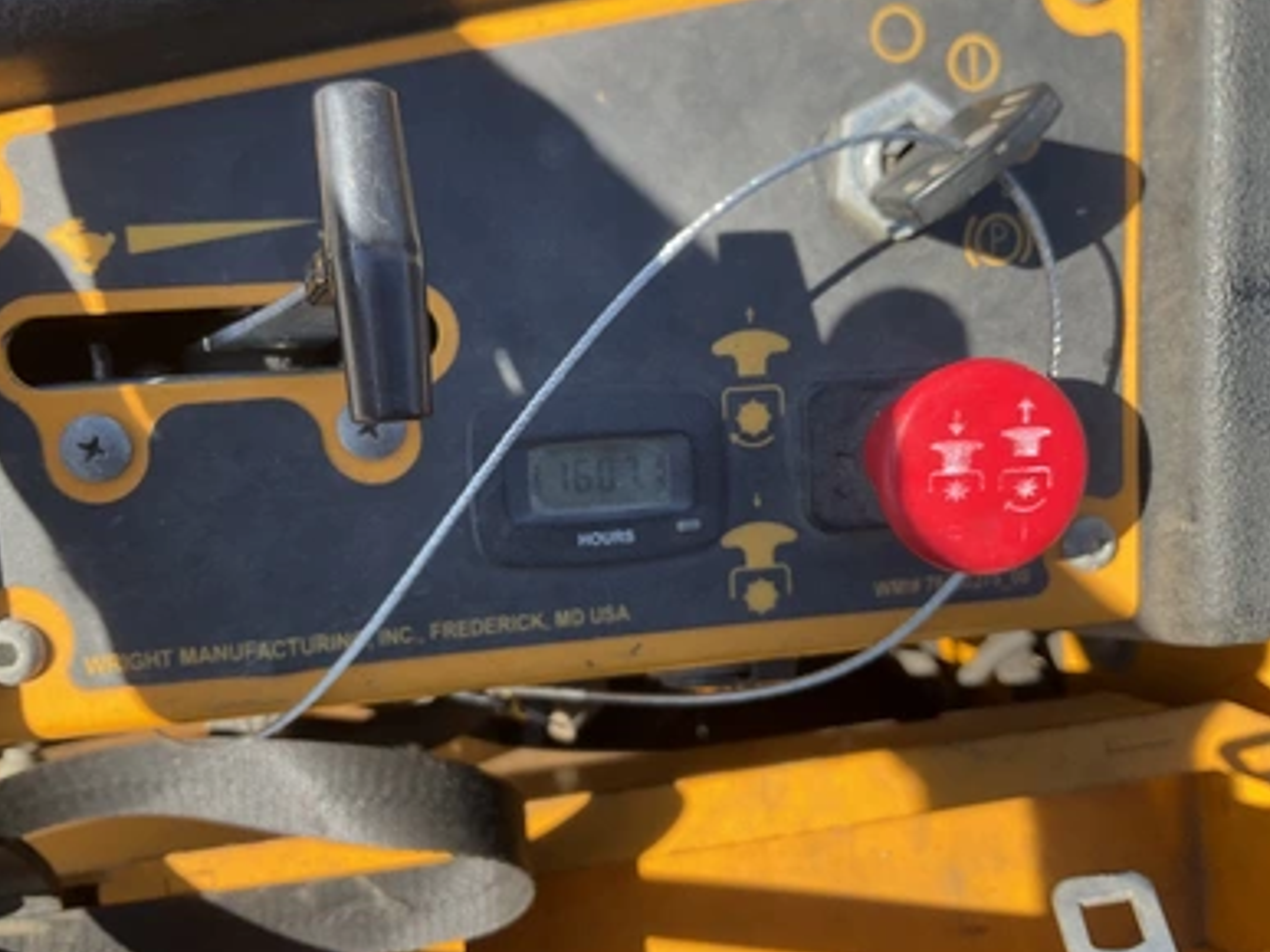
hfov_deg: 60.0
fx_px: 1100
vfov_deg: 46.8
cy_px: 469
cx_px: 617
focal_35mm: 30
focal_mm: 3
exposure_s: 1/365
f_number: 1.8
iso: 25
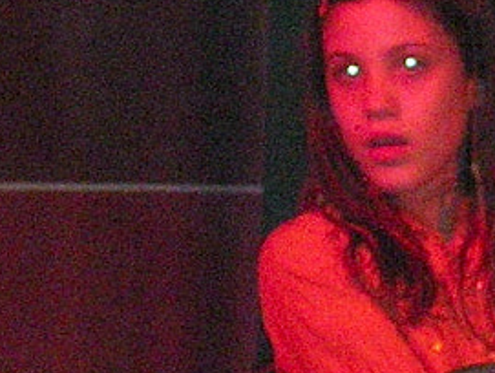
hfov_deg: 3.0
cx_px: 995
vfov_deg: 2.2
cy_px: 881
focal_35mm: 666
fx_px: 9536
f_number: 4.9
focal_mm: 23.4
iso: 200
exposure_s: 1/60.1
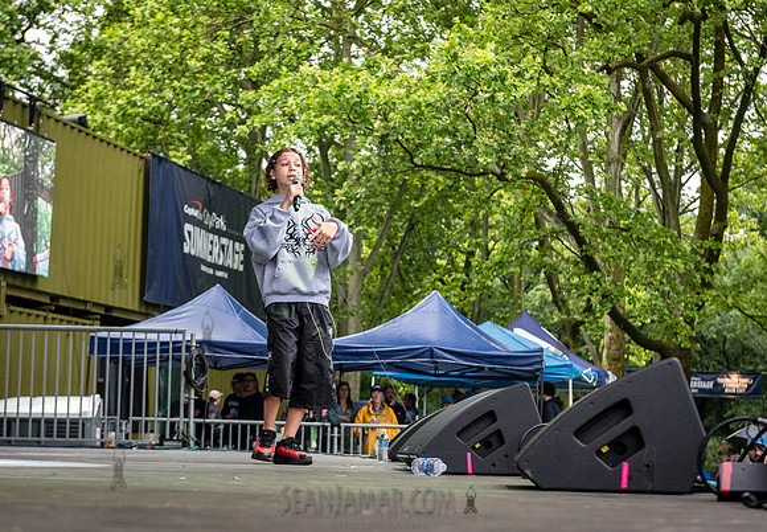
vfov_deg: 17.5
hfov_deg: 25.0
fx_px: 1727
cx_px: 341
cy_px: 248
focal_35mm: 80
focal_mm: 70
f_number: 4.5
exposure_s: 1/800
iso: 2000
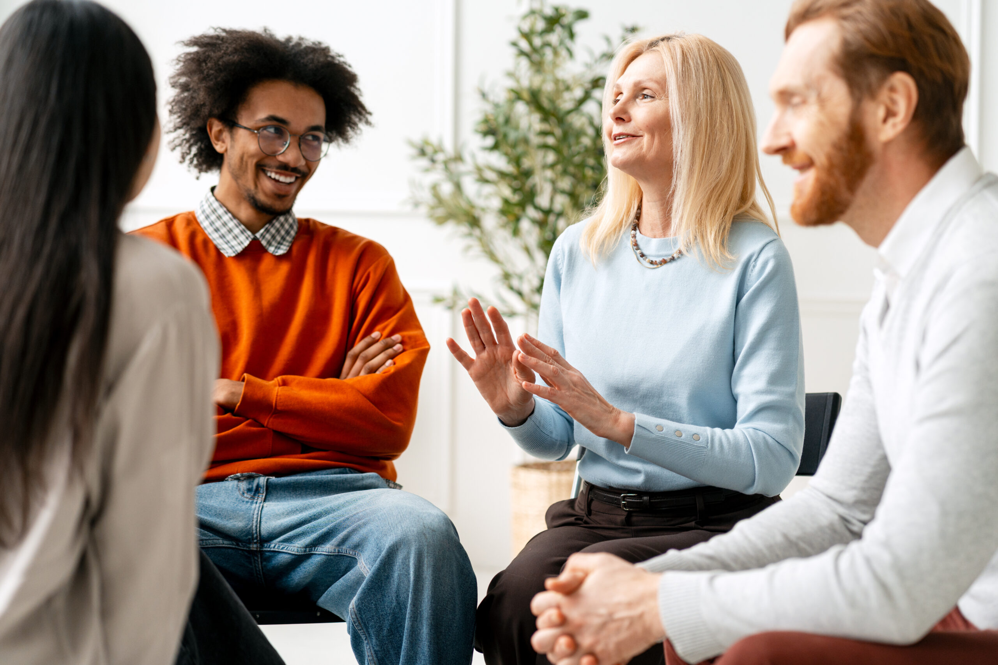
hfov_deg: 23.9
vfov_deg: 16.1
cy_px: 332
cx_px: 499
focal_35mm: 85
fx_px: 2356
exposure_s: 1/800
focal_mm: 85
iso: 500
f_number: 2.8
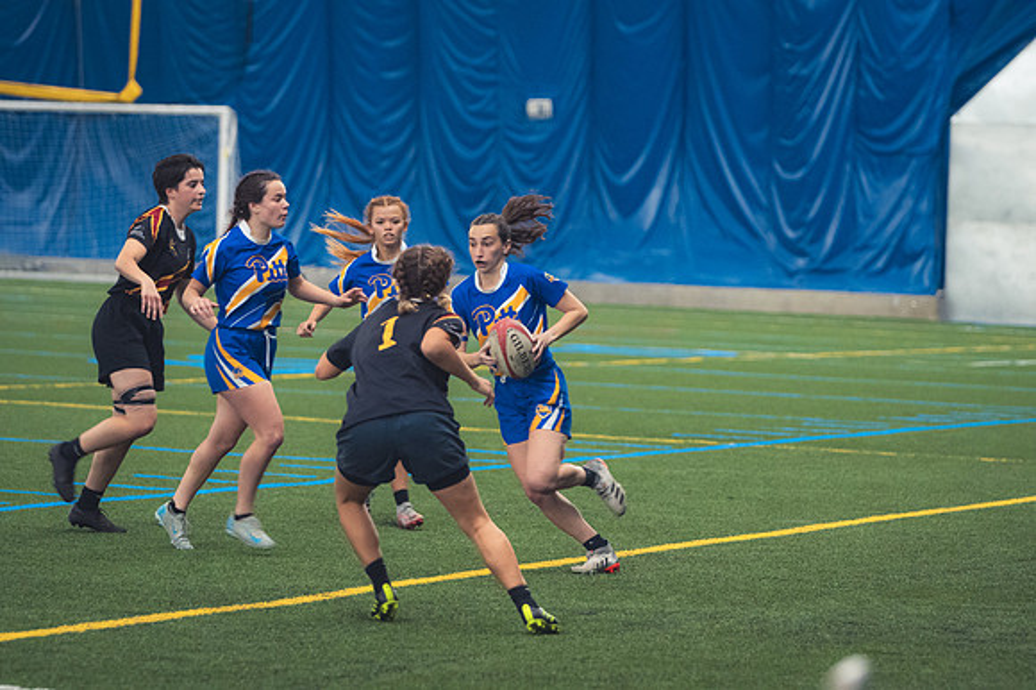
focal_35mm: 187
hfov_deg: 11.0
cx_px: 518
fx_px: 5378
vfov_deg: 7.3
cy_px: 345
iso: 3600
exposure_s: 1/320
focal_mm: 125
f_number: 2.8
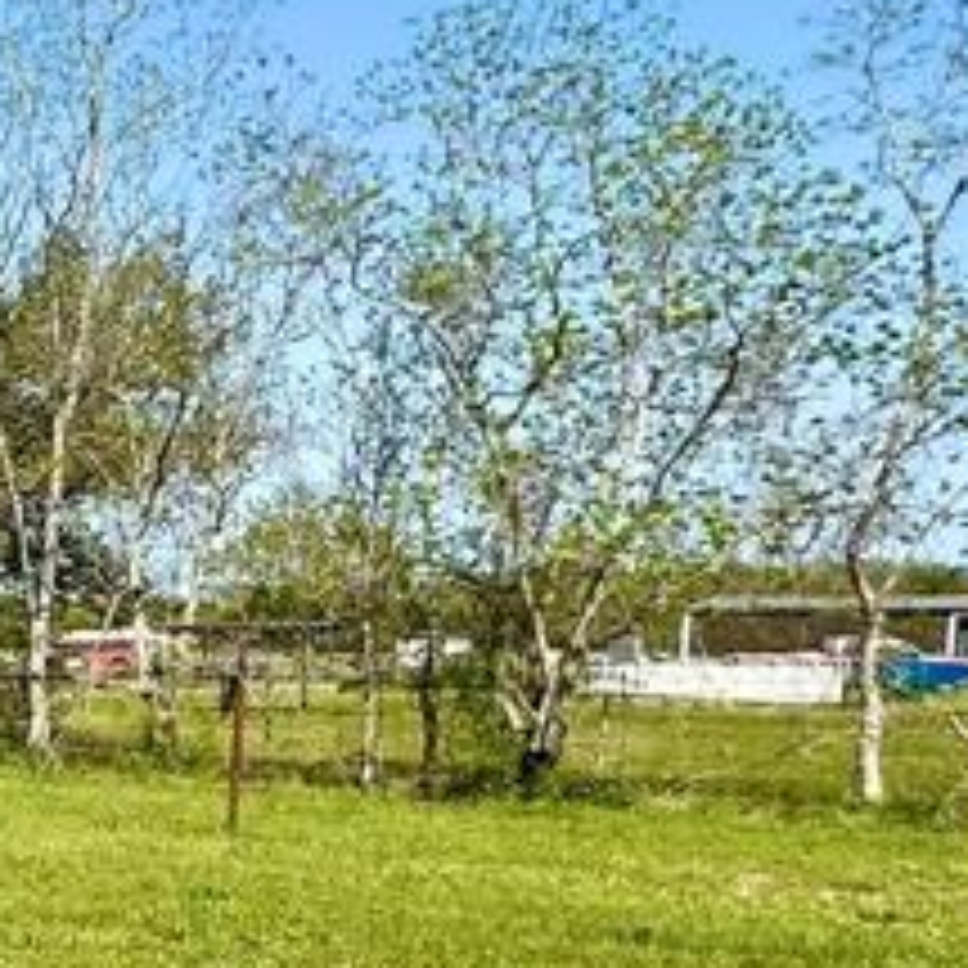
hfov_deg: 19.1
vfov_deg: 28.3
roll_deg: -0.1
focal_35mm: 59
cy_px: 810
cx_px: -918
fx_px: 1867
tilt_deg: -4.8
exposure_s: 1/1595
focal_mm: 2.22
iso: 50
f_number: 2.2
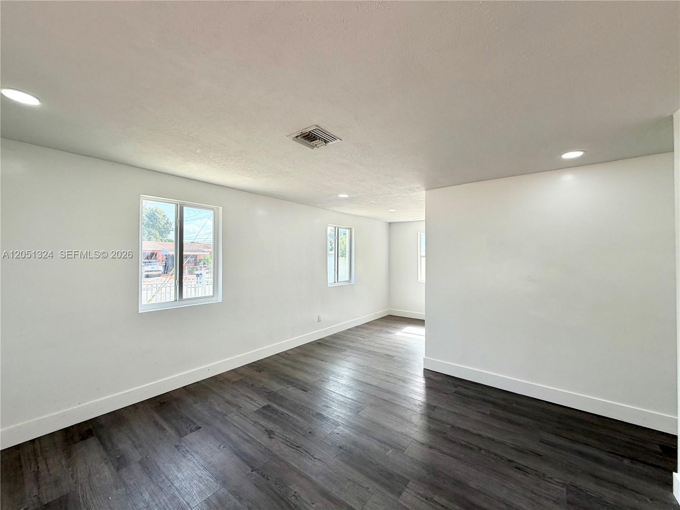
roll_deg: +0.5
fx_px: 275
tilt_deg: +0.6
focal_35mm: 14
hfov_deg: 102.1
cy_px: 255
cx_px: 340
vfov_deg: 85.7
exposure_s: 1/139
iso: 40
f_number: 2.2
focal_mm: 2.22
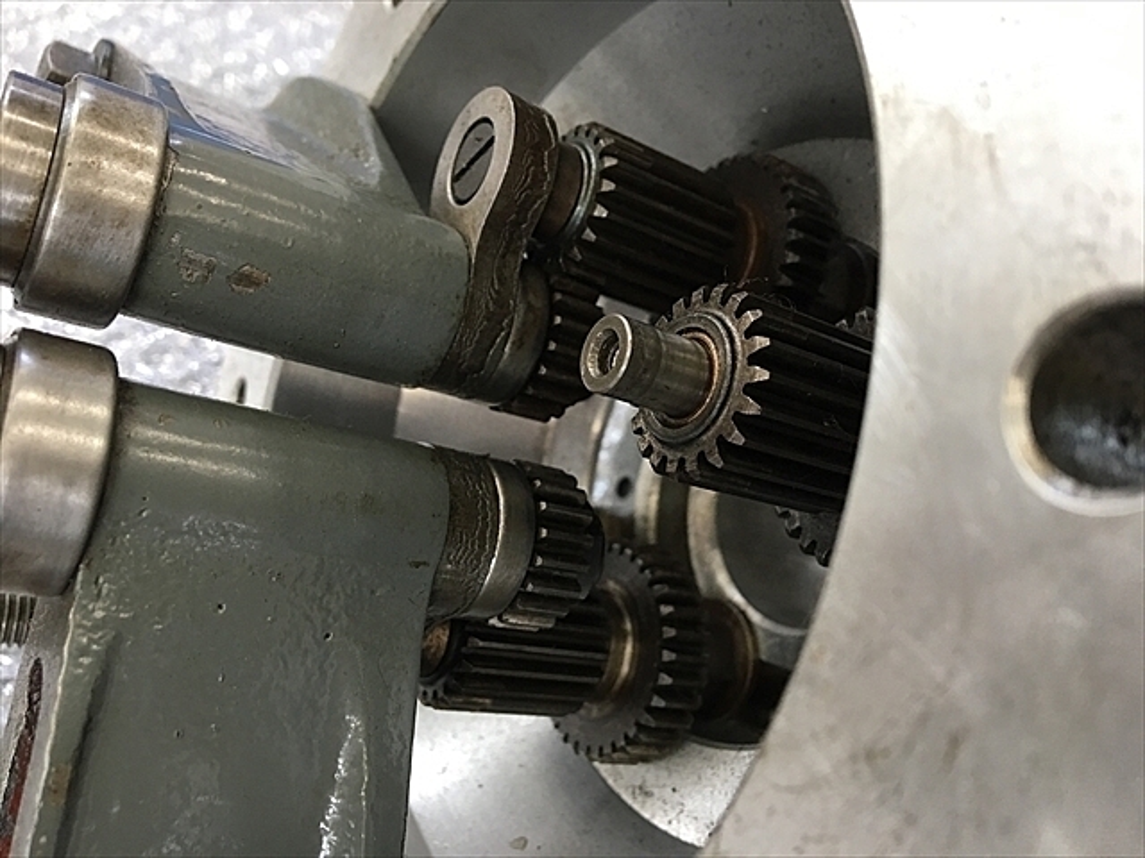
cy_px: 429
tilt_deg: -45.9
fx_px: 959
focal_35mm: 29
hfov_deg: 61.7
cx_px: 572
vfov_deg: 48.2
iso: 80
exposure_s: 1/30
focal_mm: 4.15
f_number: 2.2
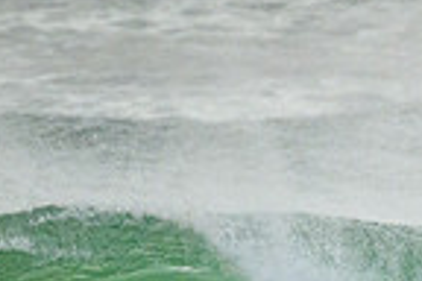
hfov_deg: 0.6
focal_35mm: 3216
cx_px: 621
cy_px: 505
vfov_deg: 0.4
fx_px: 37696
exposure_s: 1/2500
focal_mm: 800
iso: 2000
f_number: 11
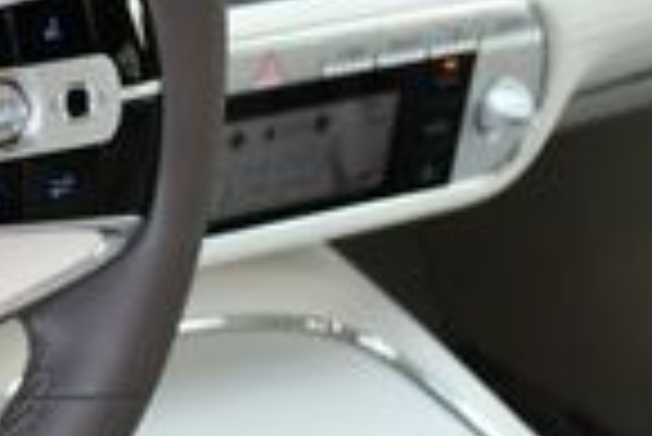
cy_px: 117
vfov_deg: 7.1
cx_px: -481
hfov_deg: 10.1
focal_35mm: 194
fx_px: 3517
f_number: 3.8
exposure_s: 1/250
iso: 450
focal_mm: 22
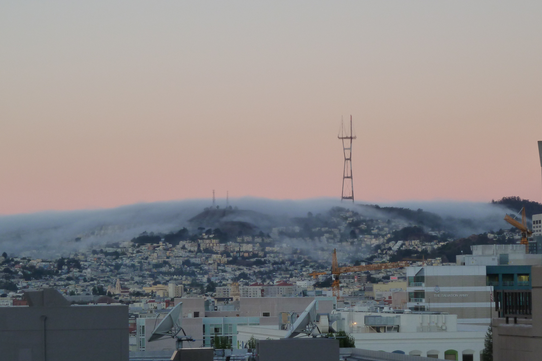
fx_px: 2032
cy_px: 181
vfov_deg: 10.2
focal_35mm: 135
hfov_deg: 15.2
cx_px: 238
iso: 125
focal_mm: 18.2
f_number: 4.4
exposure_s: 1/50
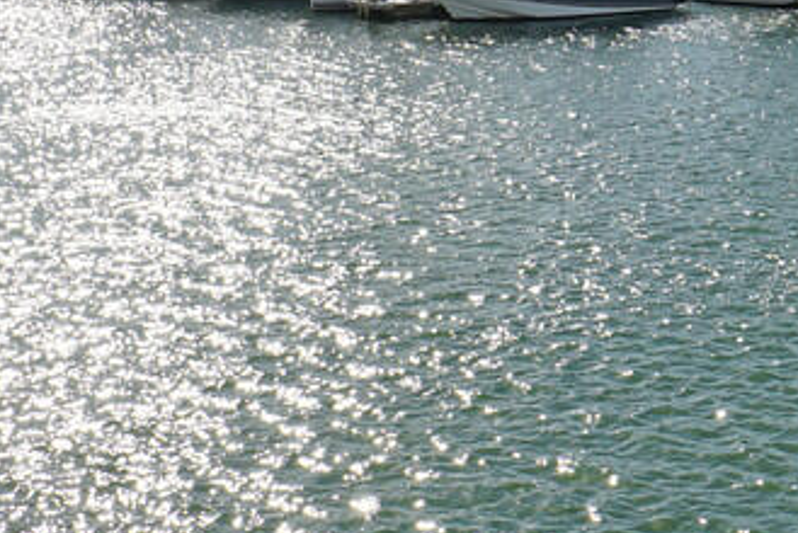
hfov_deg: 23.9
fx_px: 1864
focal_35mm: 84
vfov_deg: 16.1
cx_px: 614
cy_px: 59
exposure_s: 1/200
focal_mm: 18
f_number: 16
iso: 100
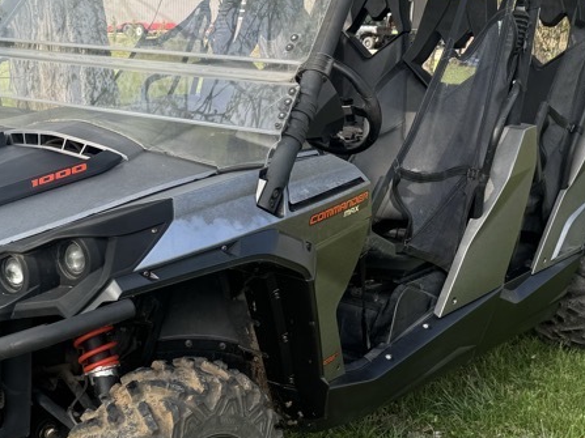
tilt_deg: -12.9
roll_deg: -2.6
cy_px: 259
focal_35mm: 55
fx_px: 929
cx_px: 246
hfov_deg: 34.9
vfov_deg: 26.5
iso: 80
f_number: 1.78
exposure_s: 1/888
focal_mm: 6.76
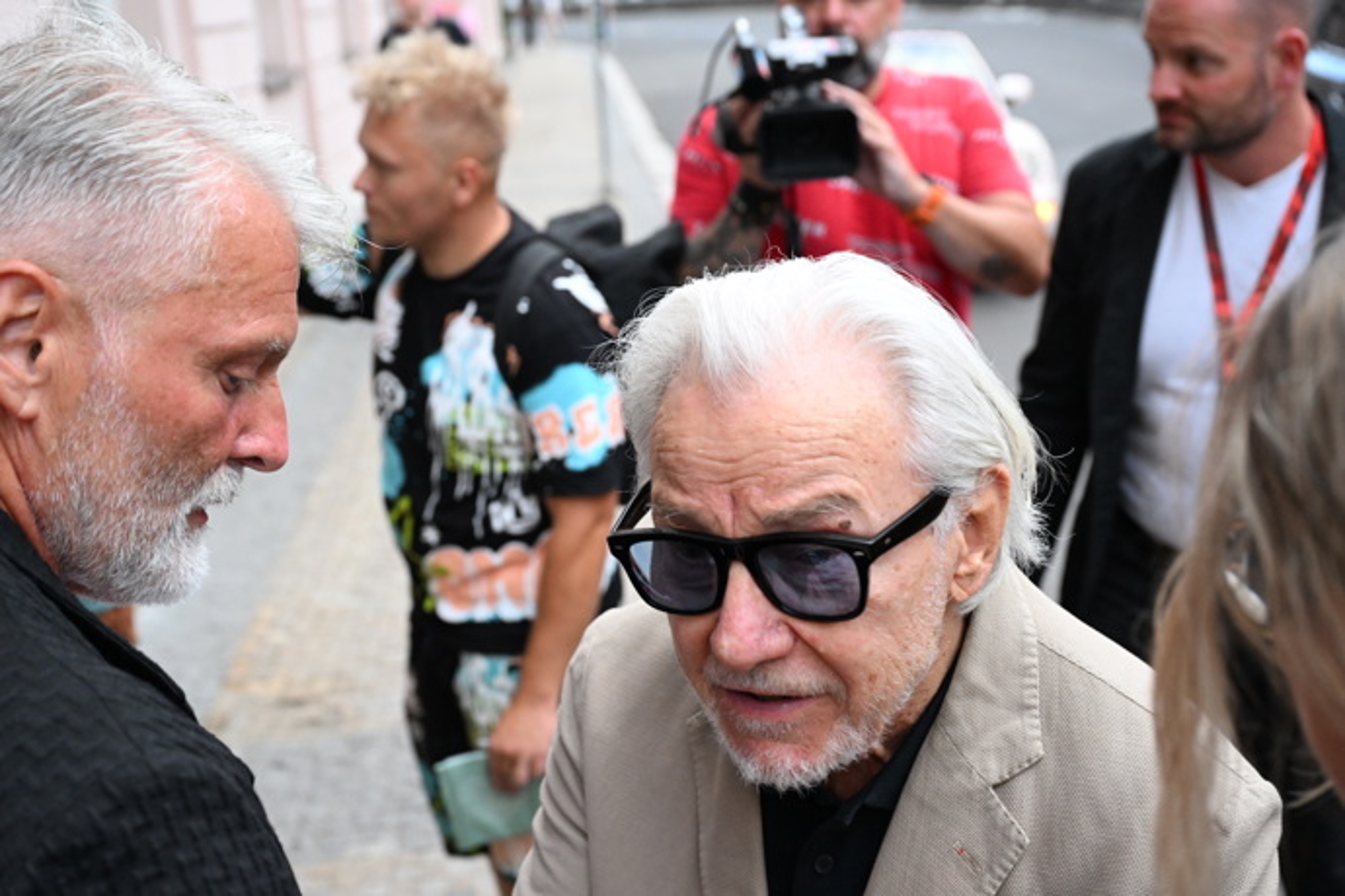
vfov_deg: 31.2
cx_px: 672
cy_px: 448
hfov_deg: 45.4
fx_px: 1606
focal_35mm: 43
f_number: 4.5
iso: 4000
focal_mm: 43
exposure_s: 1/500
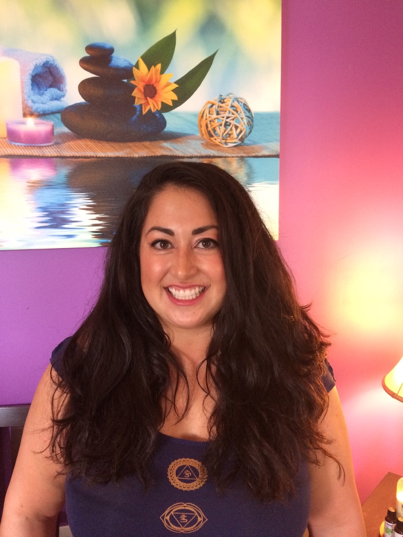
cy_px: 268
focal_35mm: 29
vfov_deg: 61.7
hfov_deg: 48.2
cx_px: 202
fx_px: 450
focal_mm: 4.15
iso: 320
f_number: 2.2
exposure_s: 1/17
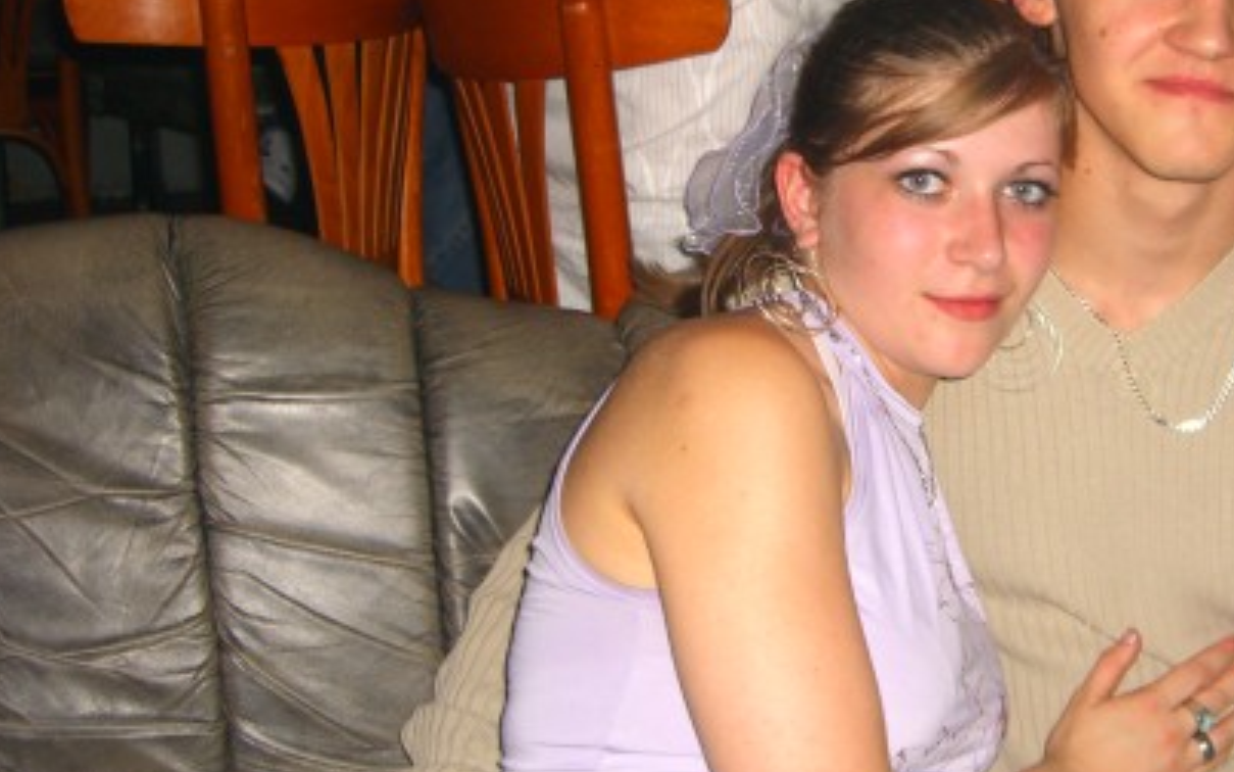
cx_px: 900
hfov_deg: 33.4
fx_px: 2018
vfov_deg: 21.6
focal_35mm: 60
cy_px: 331
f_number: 2.8
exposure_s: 1/60
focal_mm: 7.9
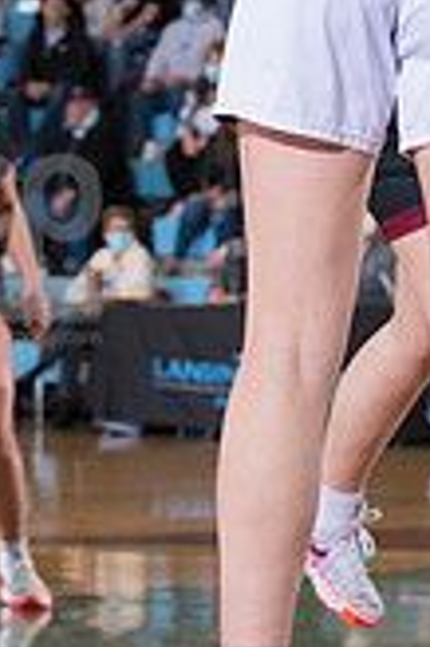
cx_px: 442
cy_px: -189
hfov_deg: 6.2
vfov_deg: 9.2
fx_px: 3950
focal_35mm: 220
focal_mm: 80
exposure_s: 1/250
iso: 1250
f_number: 5.6
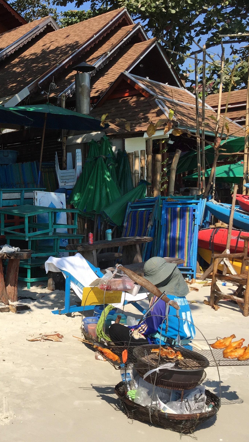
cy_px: 220
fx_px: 505
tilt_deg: -1.6
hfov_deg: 25.9
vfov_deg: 47.4
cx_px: -16
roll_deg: +0.3
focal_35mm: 43
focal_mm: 4.15
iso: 32
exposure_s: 1/2639
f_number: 2.2
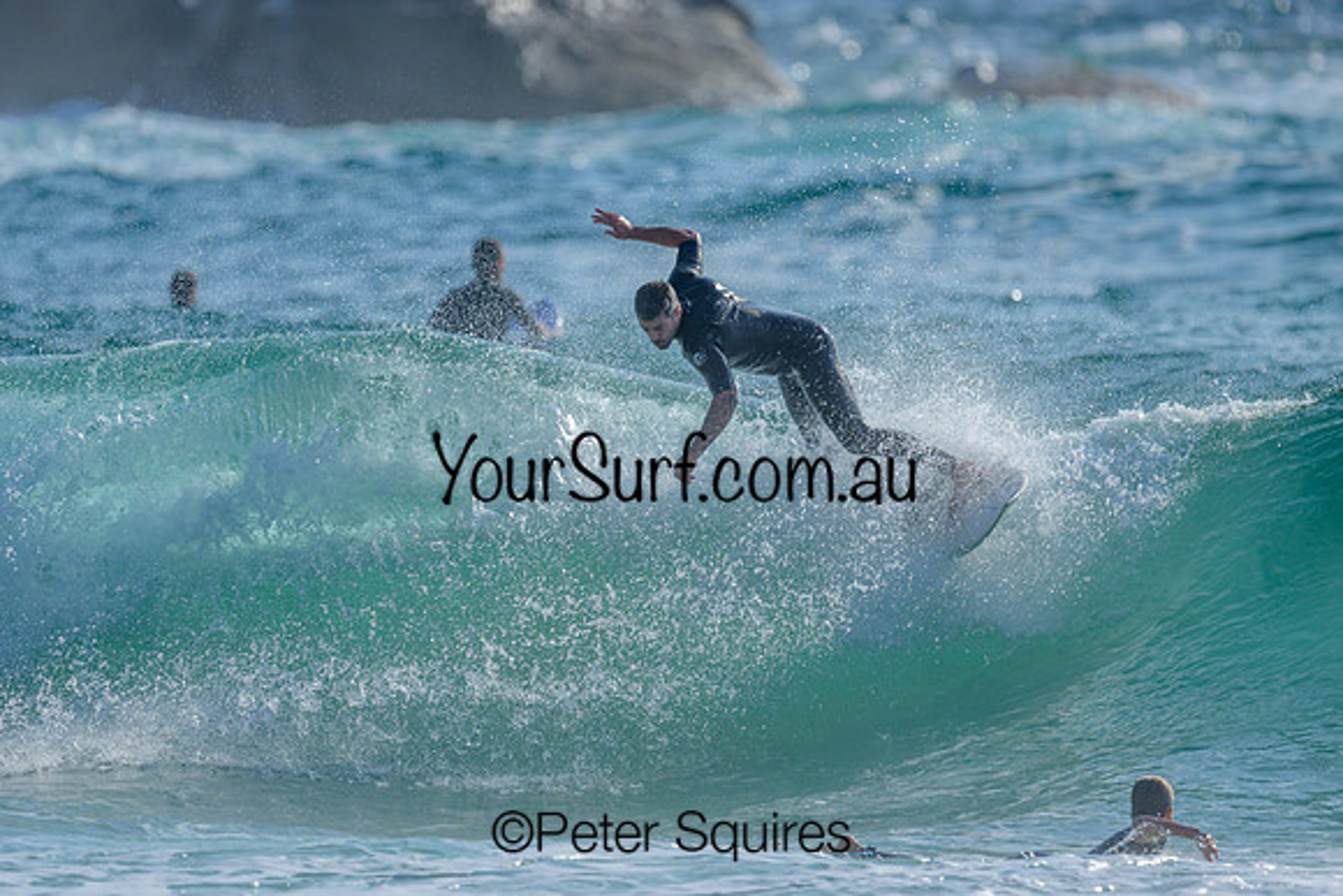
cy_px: 440
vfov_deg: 1.7
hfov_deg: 2.5
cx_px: 660
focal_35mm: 814
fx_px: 30366
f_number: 6.3
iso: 200
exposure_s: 1/2000
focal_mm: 800
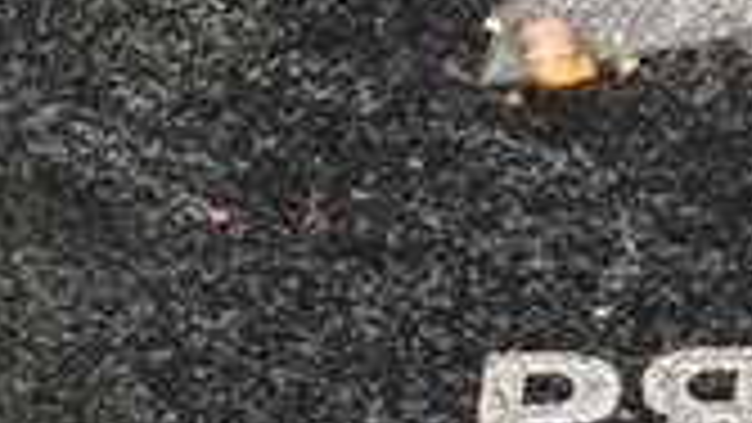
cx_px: 1142
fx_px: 5185
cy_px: 432
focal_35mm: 260
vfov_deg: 4.7
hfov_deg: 8.1
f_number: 1.7
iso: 160
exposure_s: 1/60
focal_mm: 4.71
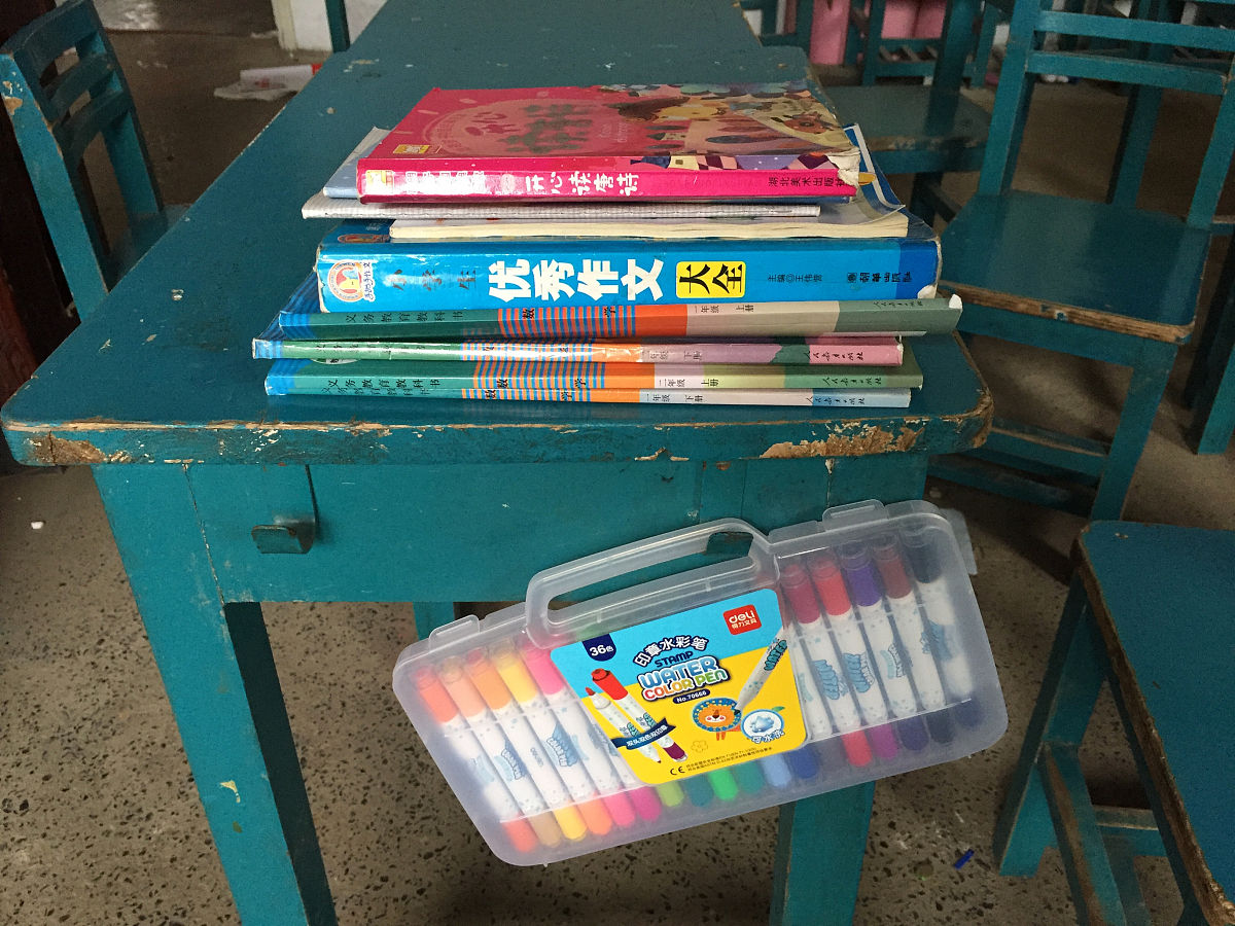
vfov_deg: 48.2
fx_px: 1035
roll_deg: -0.3
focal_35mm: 29
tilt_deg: -33.4
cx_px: 618
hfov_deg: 61.7
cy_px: 463
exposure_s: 1/33
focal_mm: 4.15
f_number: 2.2
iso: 200
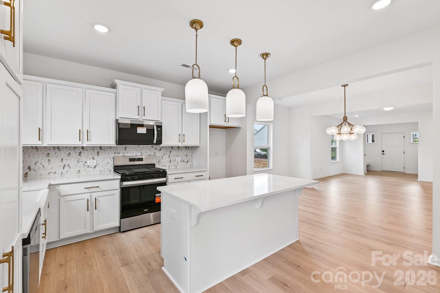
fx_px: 196
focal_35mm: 16
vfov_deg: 73.7
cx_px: 220
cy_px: 146
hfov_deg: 96.7
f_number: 8
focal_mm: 16
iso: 110
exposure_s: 1/15
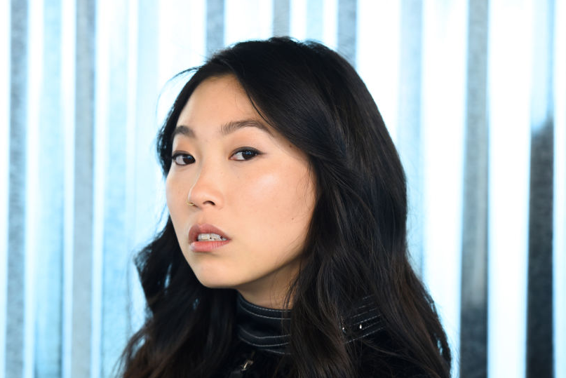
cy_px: 216
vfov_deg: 6.2
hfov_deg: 9.3
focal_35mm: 222
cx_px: 251
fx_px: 3492
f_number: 3.5
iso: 1000
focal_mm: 175
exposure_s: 1/250
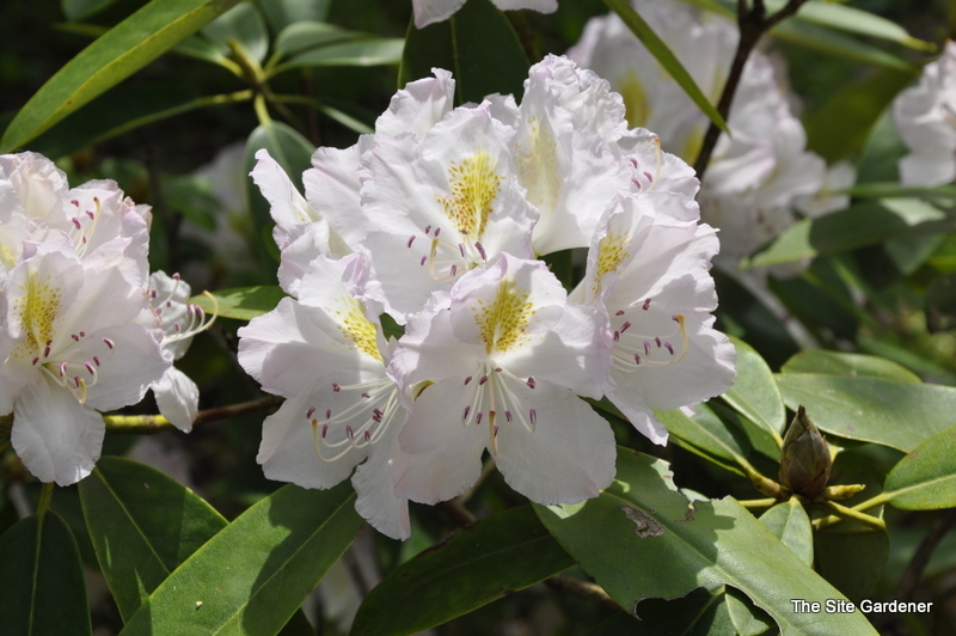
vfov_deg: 15.7
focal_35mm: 87
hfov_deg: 23.4
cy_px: 318
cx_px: 478
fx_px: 2308
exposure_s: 1/350
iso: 200
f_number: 9.5
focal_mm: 58
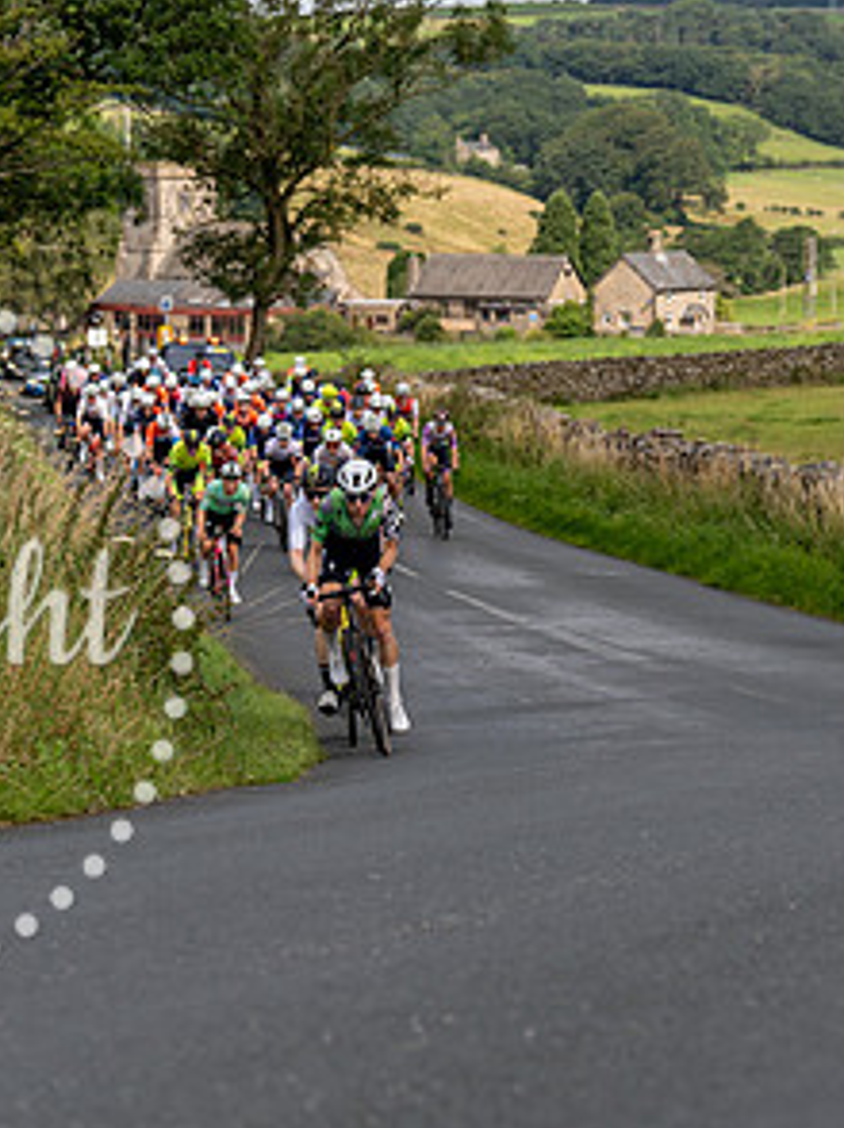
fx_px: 4330
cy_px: 428
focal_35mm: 133
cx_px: 430
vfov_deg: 14.8
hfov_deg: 11.1
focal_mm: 70
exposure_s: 1/1000
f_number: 4
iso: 100
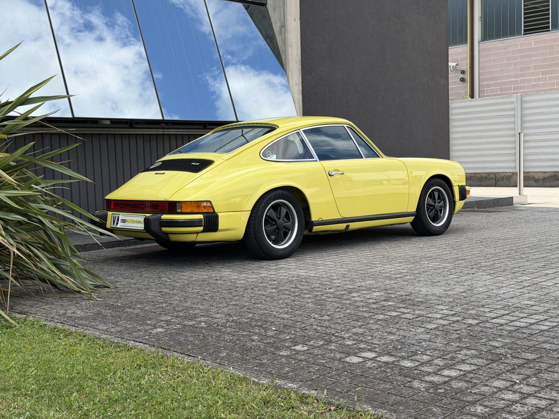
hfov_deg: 39.7
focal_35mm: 48
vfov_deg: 30.3
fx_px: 775
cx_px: 280
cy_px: 210
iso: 64
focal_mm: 6.76
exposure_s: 1/1608
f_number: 1.78
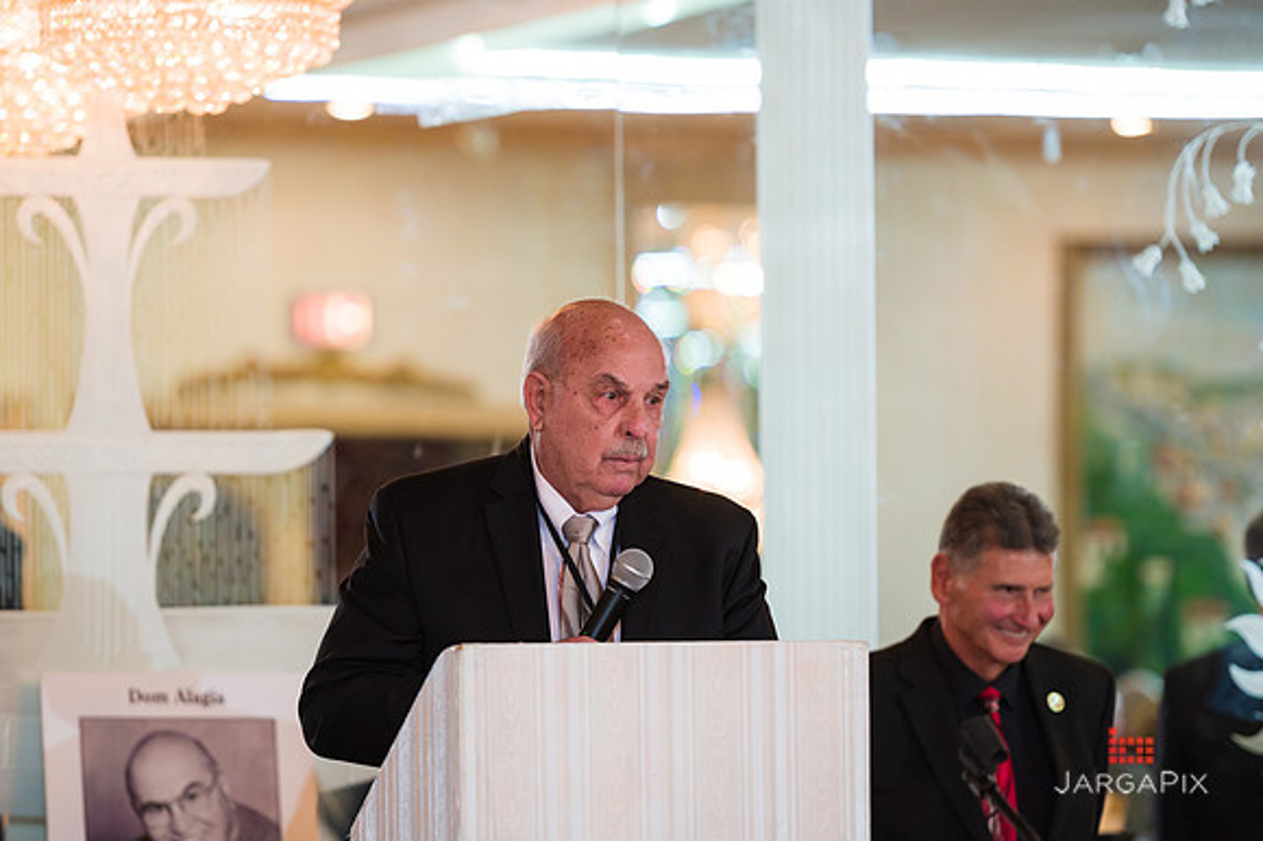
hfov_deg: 10.7
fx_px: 6713
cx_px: 598
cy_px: 399
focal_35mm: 191
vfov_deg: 7.2
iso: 1000
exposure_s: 1/200
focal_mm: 180
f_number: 3.2
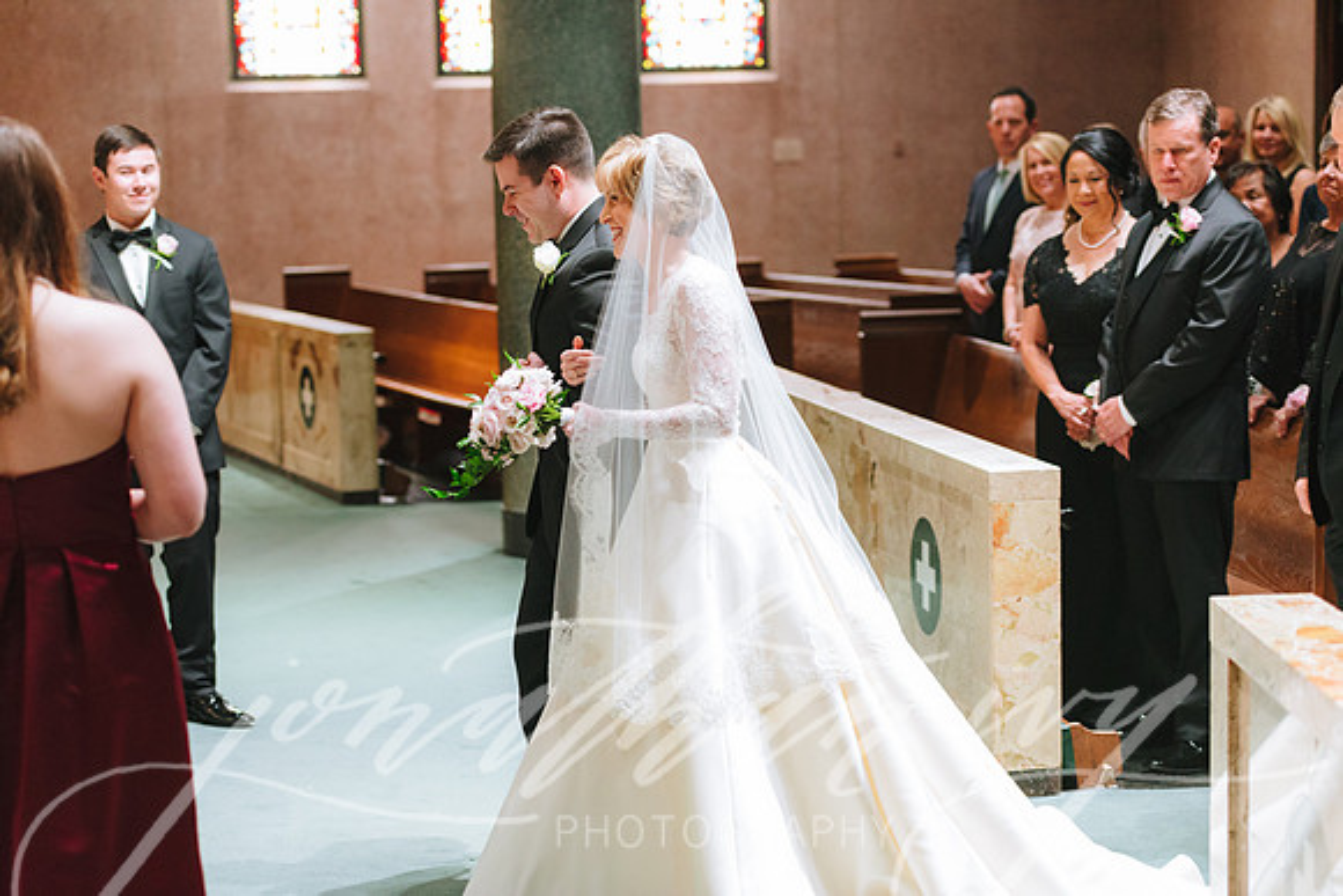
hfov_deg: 28.8
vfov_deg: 19.5
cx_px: 672
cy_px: 448
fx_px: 2612
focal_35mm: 70
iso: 4000
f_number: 2.8
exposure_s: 1/160
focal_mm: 70
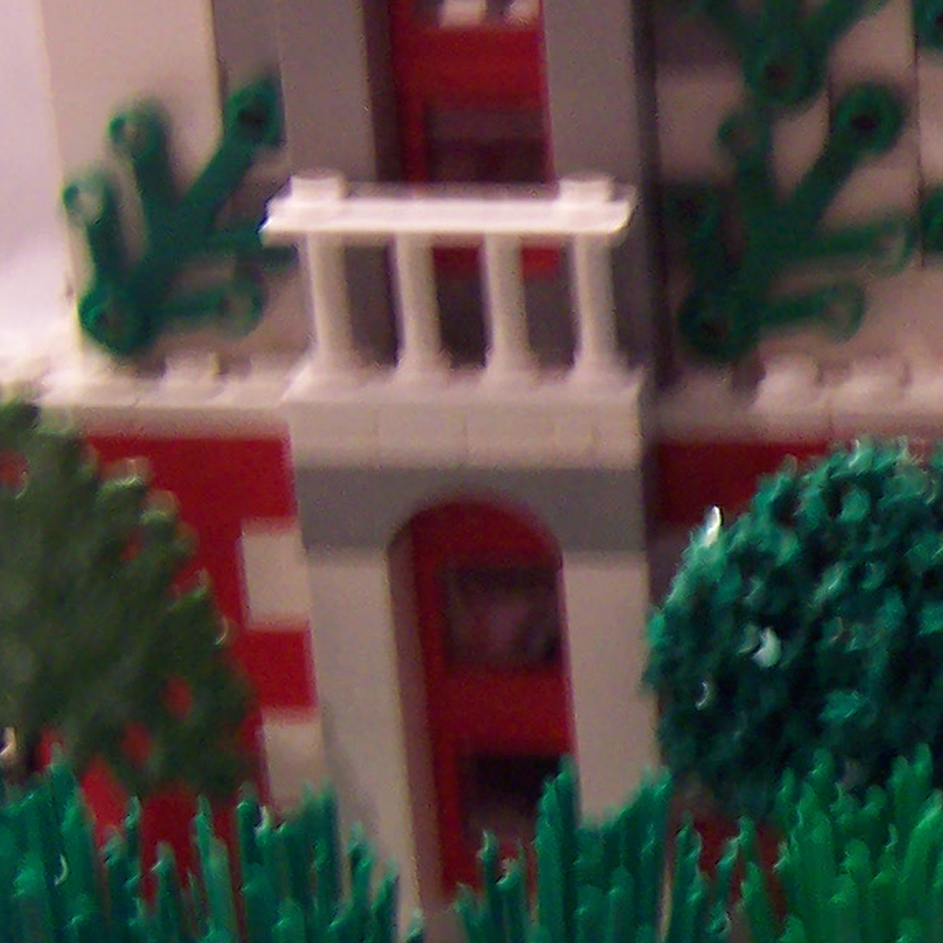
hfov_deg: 14.1
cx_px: 1543
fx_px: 3483
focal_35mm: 113
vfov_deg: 15.4
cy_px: 561
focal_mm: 5.6
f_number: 2.8
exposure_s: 1/8
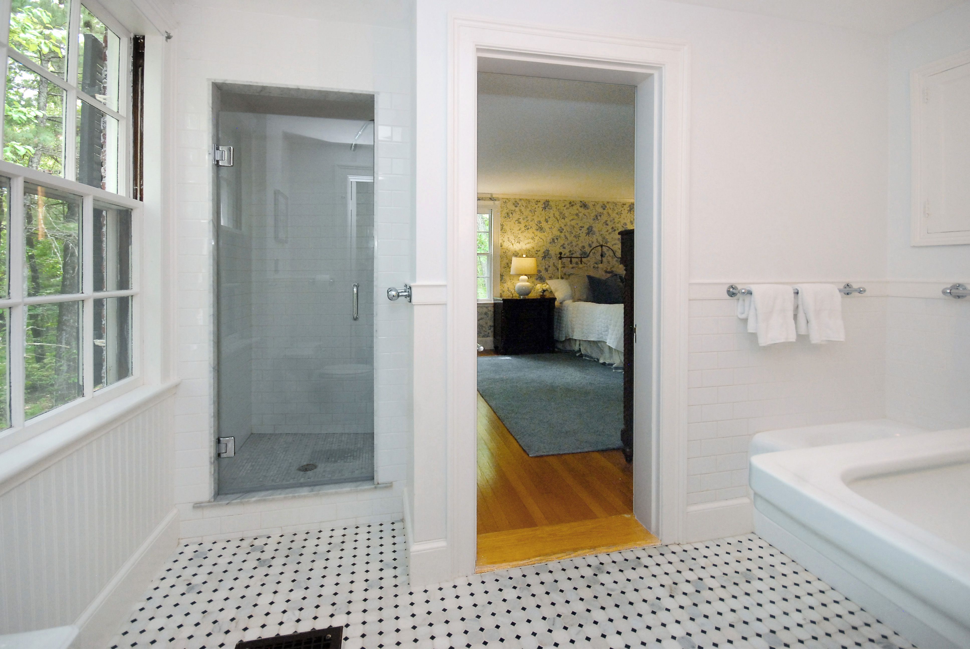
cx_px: 485
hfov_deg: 100.3
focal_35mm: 15
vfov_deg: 77.5
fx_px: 405
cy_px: 324
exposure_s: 1/60
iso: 800
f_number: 5.6
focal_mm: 10
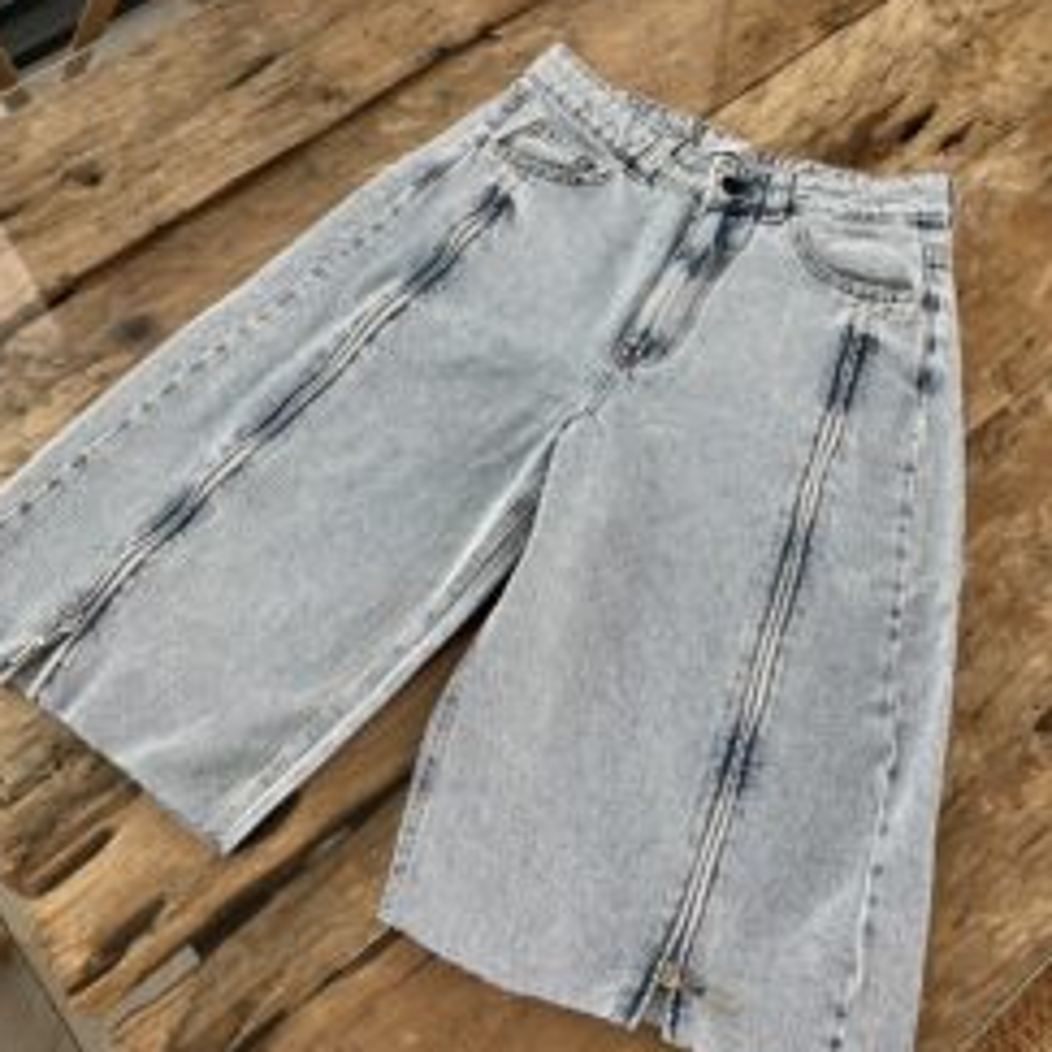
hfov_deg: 49.7
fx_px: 1135
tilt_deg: -64.0
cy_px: 526
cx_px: 515
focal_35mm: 33
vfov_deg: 49.7
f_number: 1.6
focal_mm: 5.1
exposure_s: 1/132
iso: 50
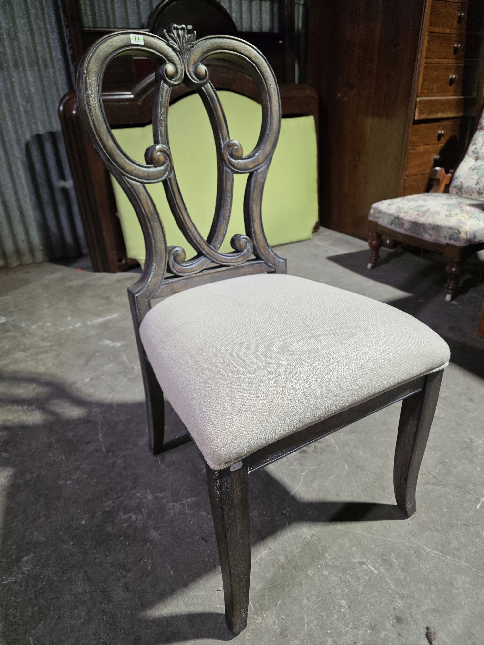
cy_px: 322
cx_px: 242
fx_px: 429
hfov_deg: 58.9
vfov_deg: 73.9
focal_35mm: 23
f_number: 1.7
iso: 250
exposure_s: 1/100
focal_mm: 6.3
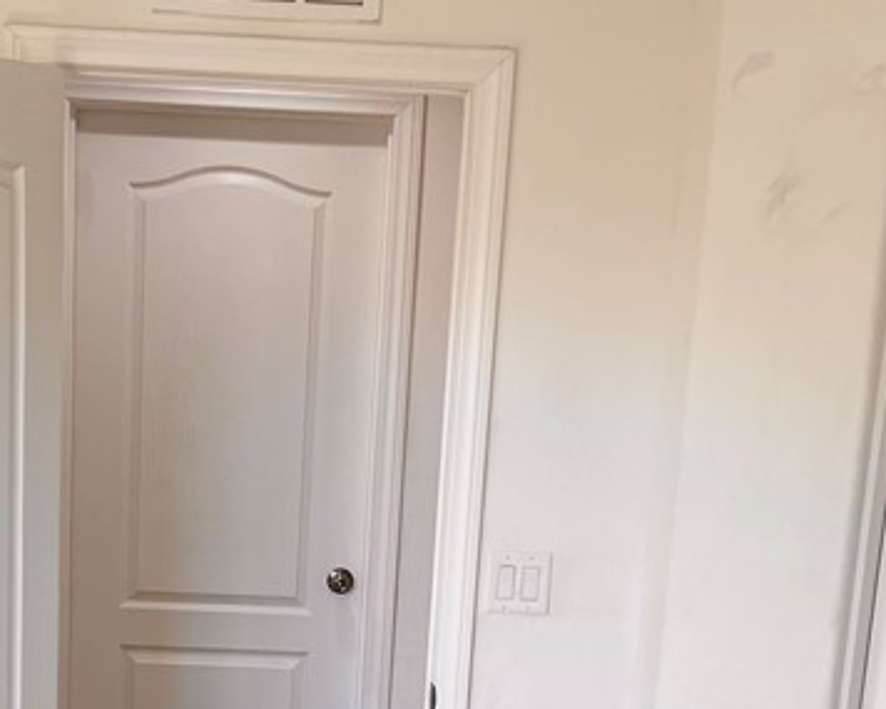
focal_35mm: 73
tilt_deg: -14.6
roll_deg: -2.1
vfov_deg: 20.5
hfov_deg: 25.9
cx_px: 299
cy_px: 659
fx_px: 1915
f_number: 1.5
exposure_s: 1/153
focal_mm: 5.7
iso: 40
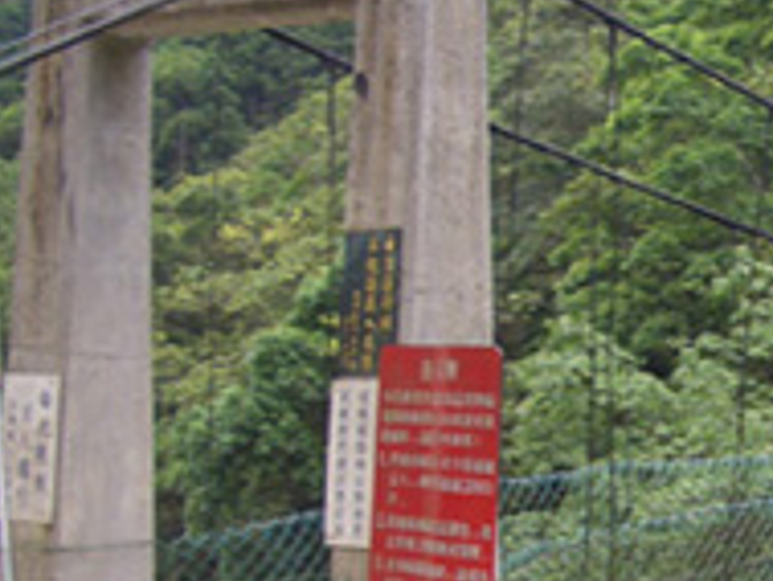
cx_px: 1043
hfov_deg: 17.8
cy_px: 513
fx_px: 2279
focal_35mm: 102
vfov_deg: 14.4
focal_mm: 5.8
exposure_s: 1/100
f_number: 2.6
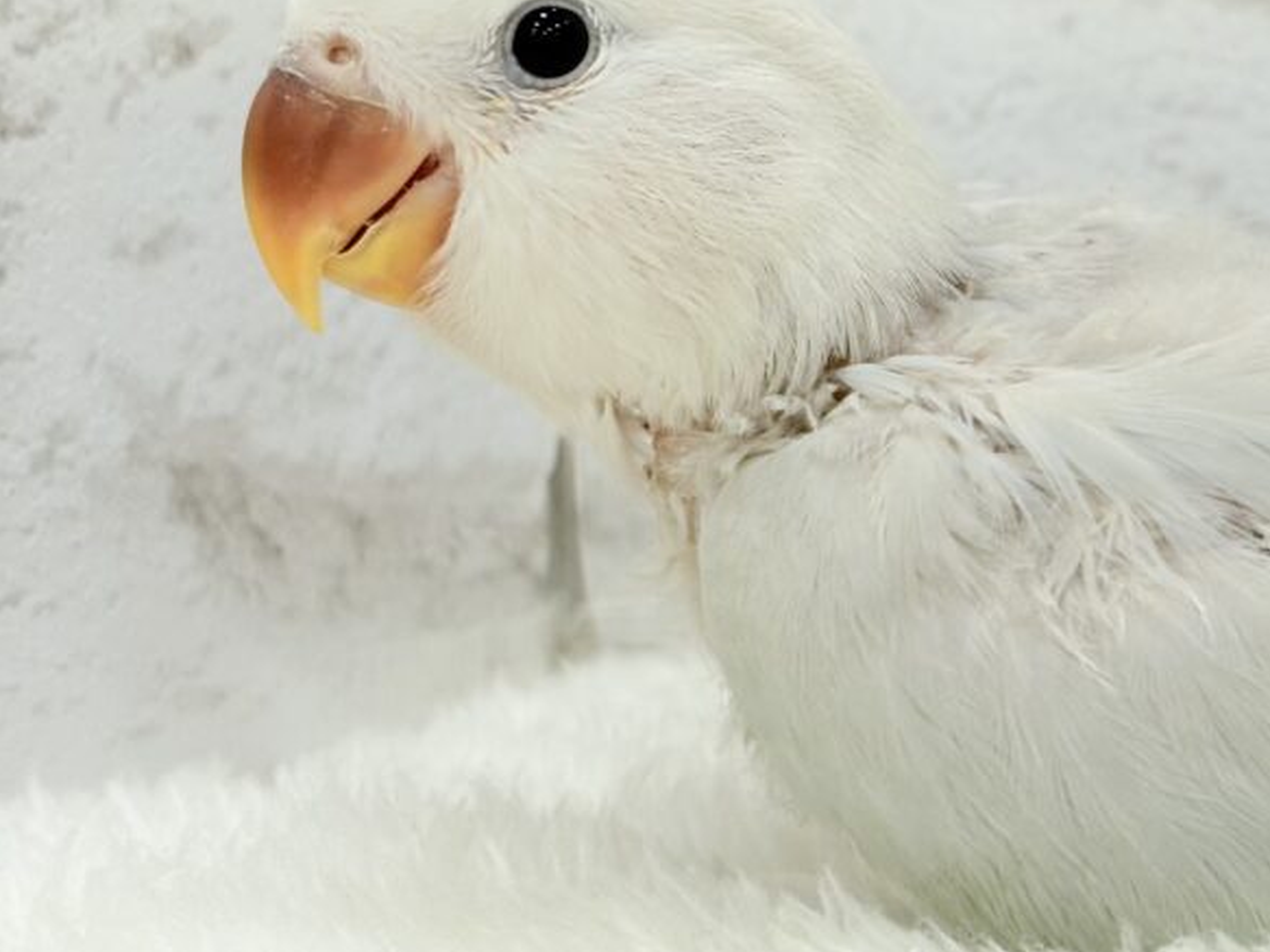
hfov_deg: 18.1
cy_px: 170
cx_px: 1131
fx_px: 3925
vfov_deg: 13.7
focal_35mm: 107
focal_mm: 5.96
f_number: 1.6
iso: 32
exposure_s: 1/50
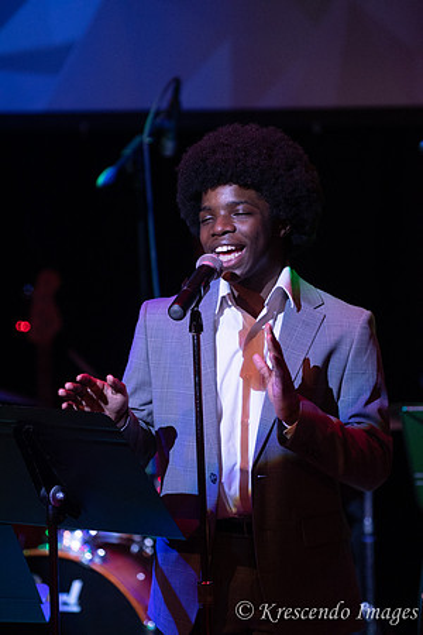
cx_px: 212
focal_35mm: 225
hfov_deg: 6.1
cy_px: 318
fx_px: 3965
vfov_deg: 9.1
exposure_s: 1/200
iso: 1600
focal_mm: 150
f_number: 2.8
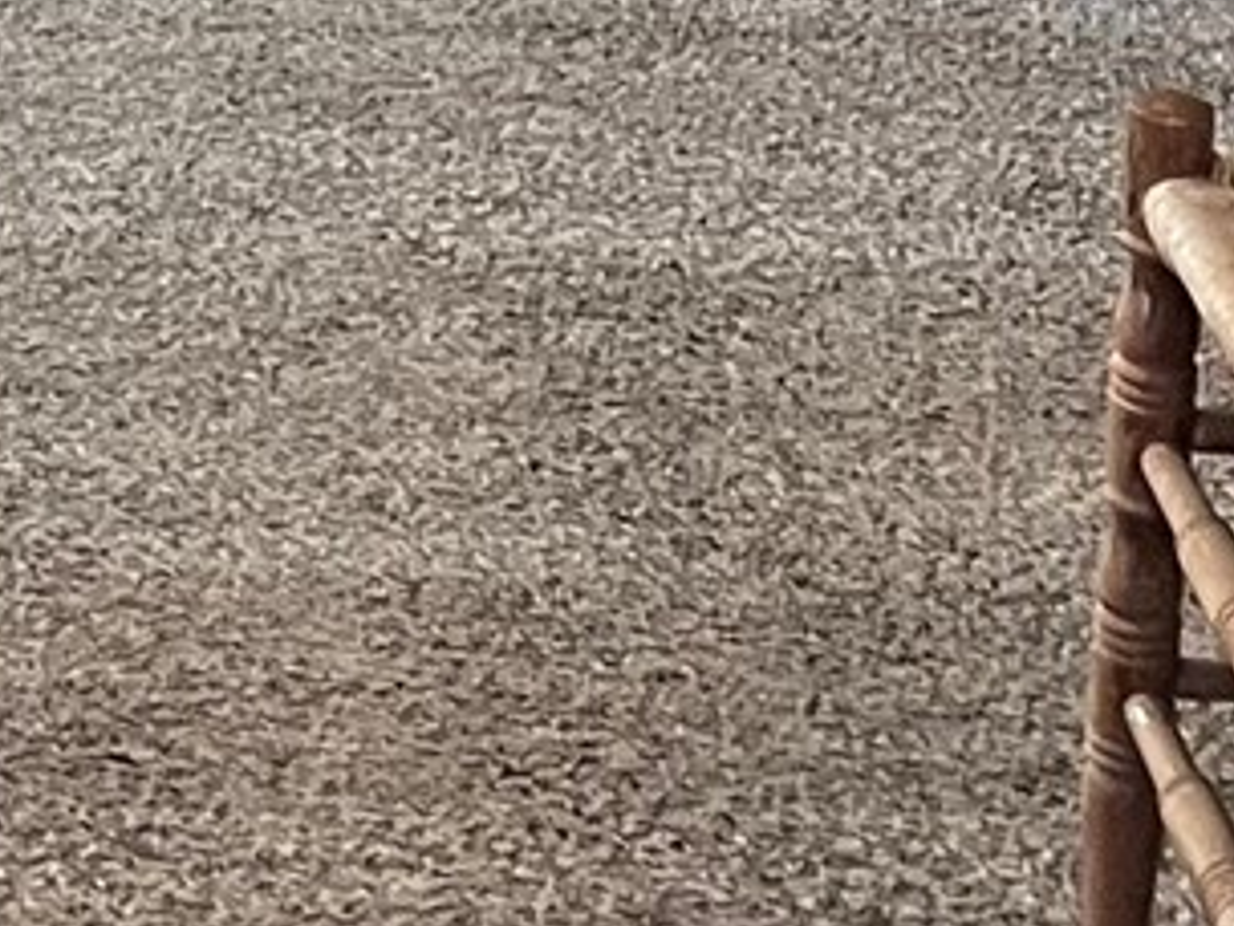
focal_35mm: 175
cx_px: -61
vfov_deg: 8.0
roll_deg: +0.1
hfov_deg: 11.2
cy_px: -1129
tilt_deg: -8.6
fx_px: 6238
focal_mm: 4.2
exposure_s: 1/60
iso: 160
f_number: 1.6
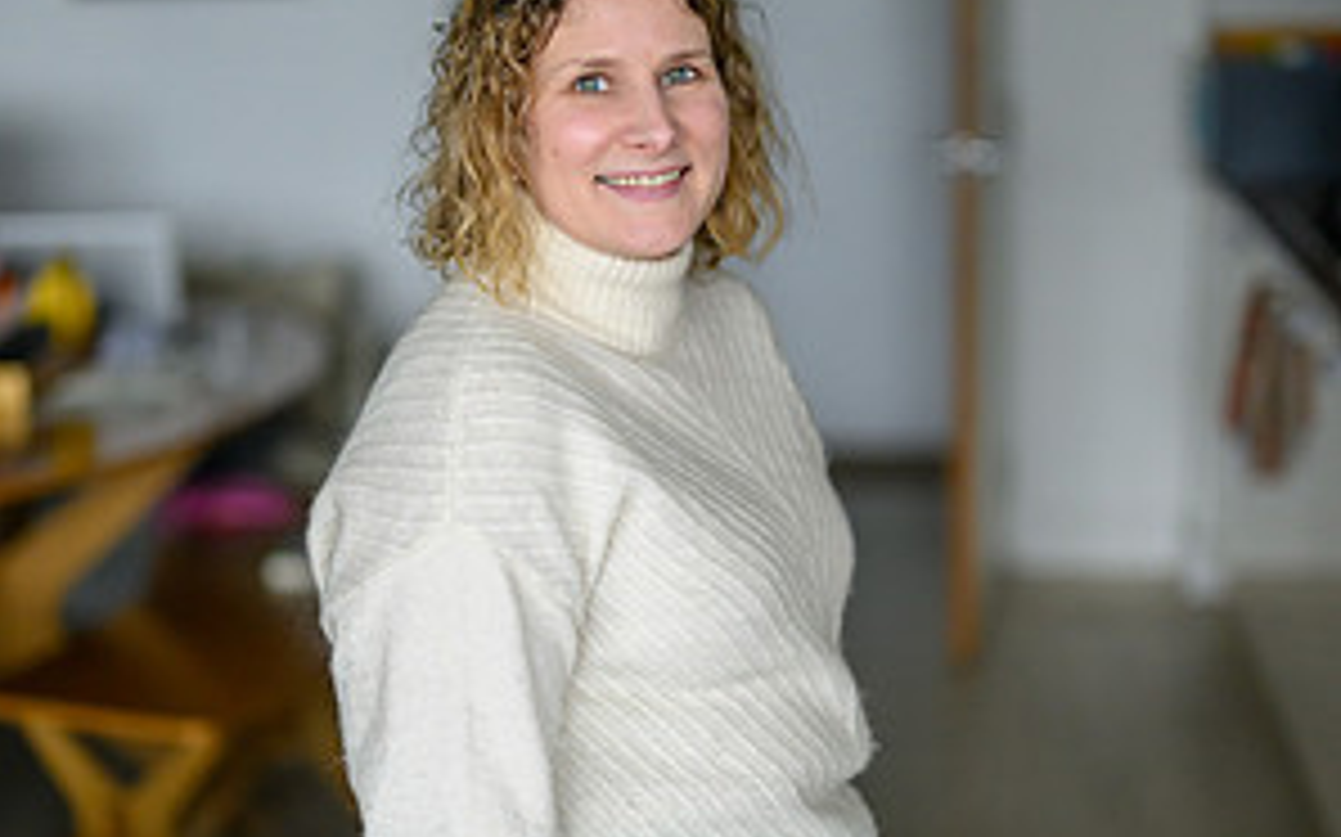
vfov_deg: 16.9
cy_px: 490
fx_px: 2813
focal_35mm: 77
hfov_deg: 26.8
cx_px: 670
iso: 1400
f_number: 1.2
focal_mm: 50
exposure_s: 1/400
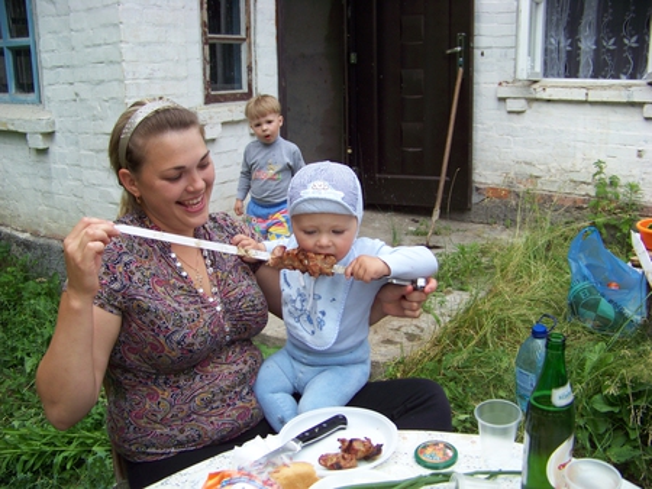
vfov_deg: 39.7
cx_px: 326
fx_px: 678
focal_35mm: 36
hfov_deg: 51.3
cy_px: 244
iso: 67
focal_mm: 5.85
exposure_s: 1/400
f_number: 2.8
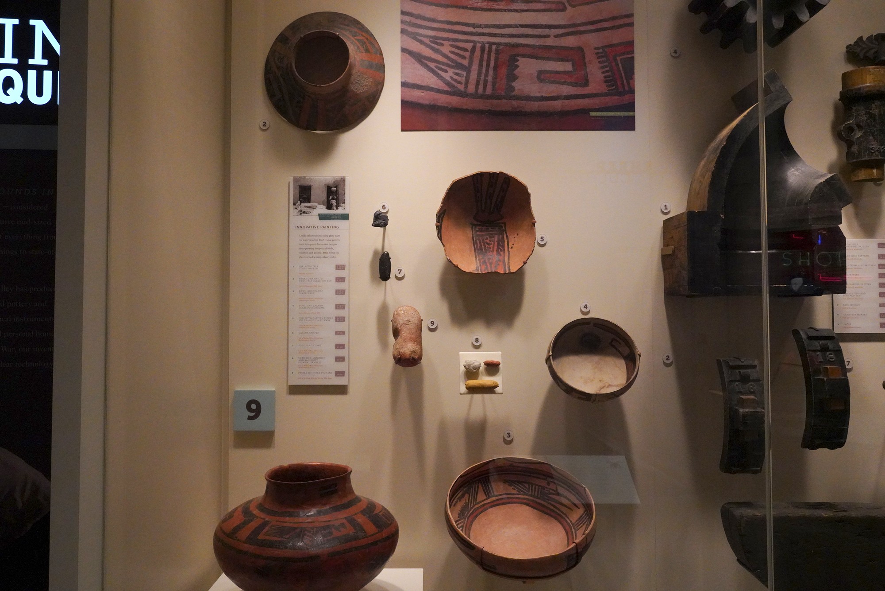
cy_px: 296
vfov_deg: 46.4
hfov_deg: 65.5
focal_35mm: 28
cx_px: 442
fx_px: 688
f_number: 11
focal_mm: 28
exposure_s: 1/80
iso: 10000
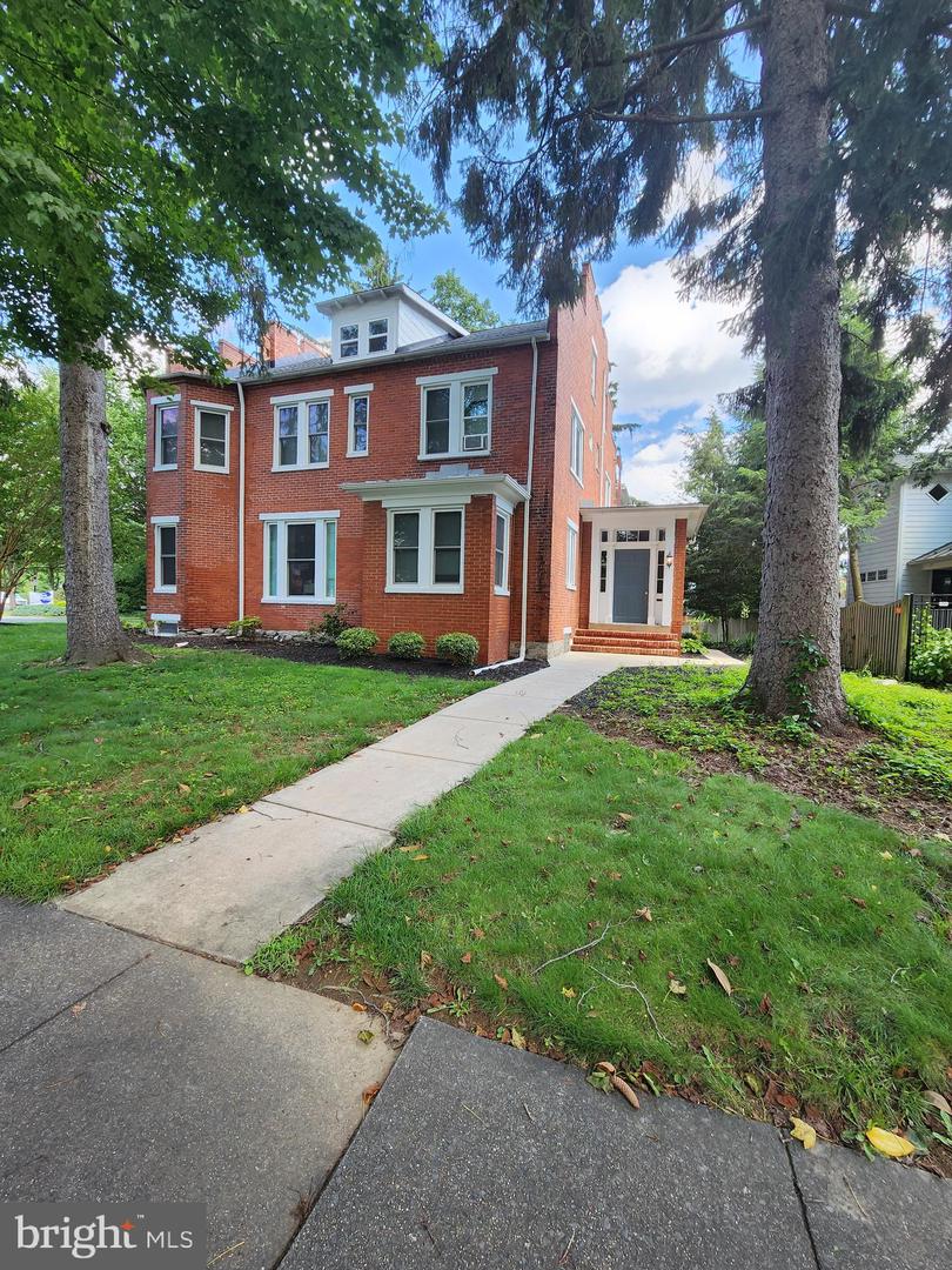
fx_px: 477
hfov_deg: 89.9
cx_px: 476
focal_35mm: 13
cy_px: 635
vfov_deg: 106.2
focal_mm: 2.2
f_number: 2.2
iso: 50
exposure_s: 1/169
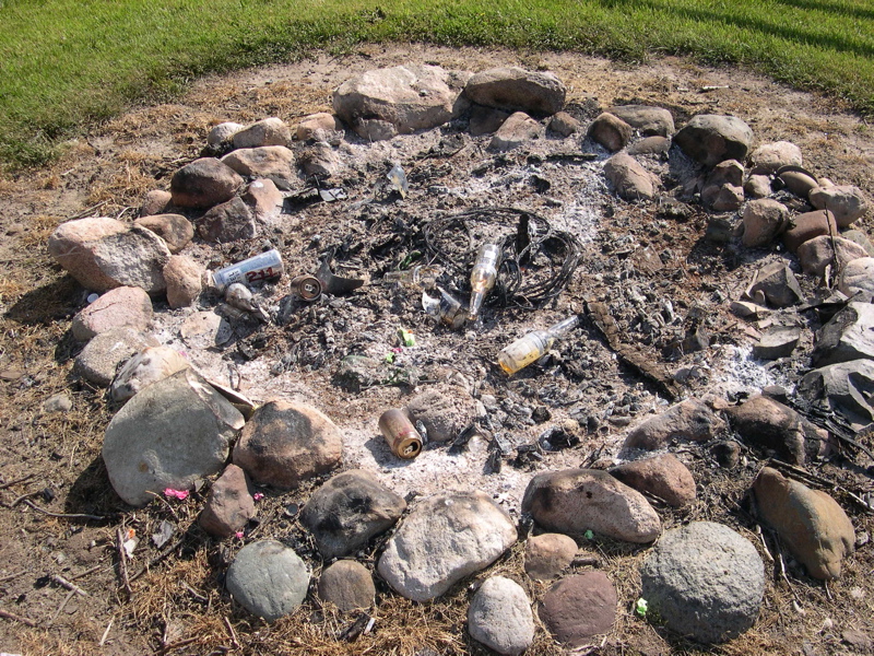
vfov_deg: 37.7
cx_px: 437
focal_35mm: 38
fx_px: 959
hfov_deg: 49.0
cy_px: 328
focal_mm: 8
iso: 100
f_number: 7.6
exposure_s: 1/160
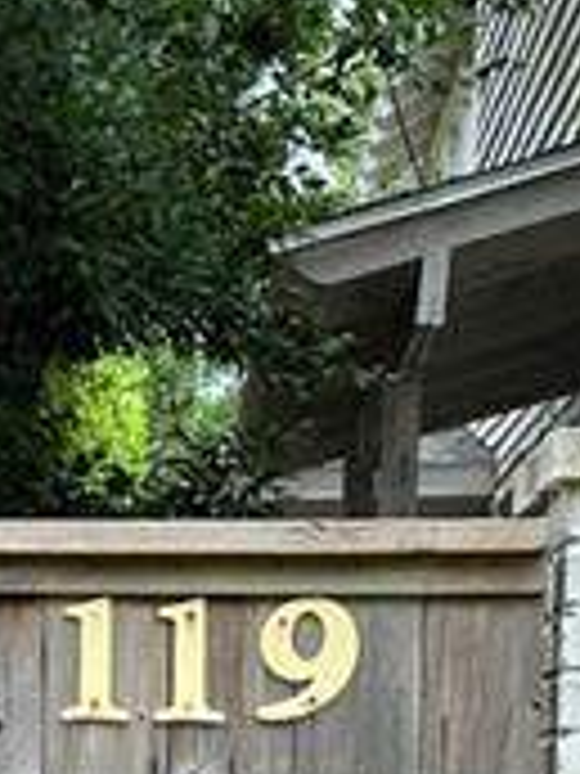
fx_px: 2390
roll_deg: -1.2
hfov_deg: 13.8
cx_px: 103
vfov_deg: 17.4
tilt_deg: -3.6
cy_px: 981
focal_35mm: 107
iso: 80
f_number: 1.78
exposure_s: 1/1050
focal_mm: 6.86
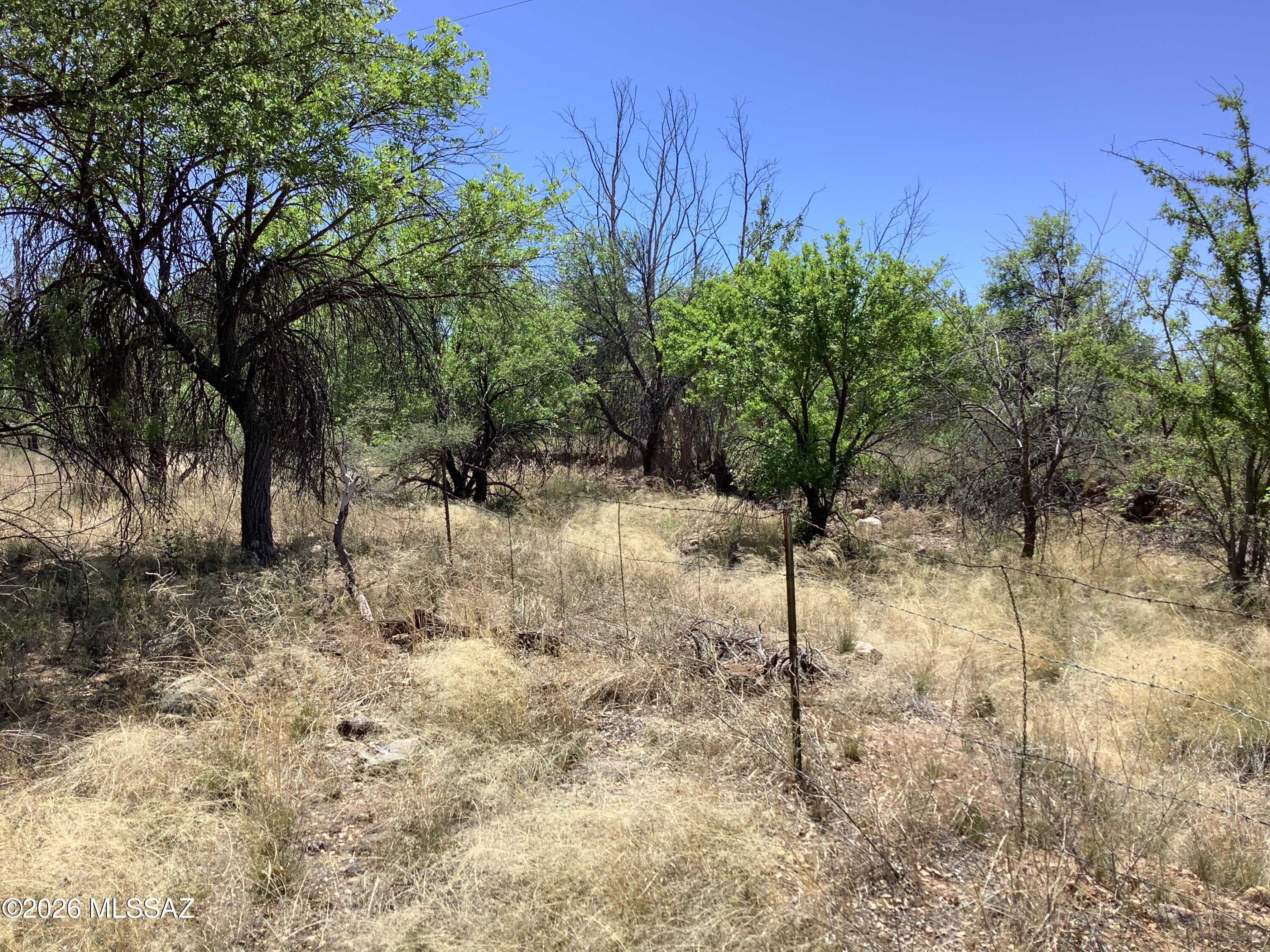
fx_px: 1137
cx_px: 635
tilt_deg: -3.3
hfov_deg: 58.4
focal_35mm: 31
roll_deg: +0.0
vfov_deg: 45.4
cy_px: 476
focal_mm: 3.3
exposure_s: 1/905
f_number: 2.4
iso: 25
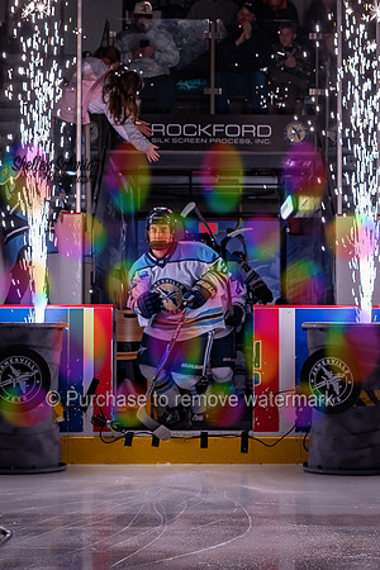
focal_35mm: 85
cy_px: 288
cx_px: 209
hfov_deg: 16.1
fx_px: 1341
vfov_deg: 24.0
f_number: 3.5
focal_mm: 35
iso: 400
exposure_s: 1/200
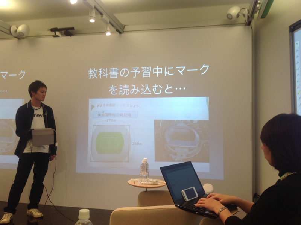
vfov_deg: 40.6
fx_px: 304
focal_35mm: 35
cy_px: 112
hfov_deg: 52.7
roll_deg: -2.5
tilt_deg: +4.2
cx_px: 150
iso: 50
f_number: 2.4
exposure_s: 1/30
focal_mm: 4.28
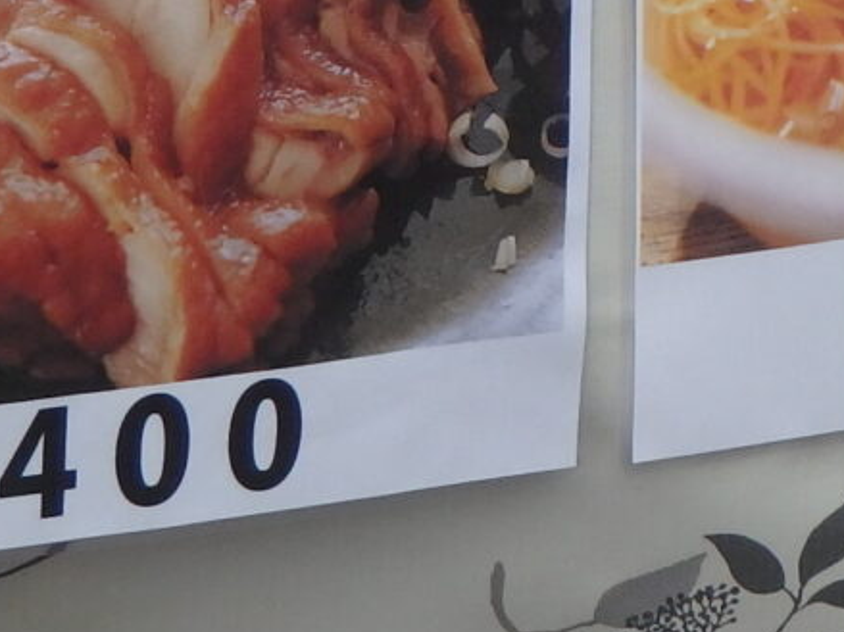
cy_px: -113
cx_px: 915
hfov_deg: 4.9
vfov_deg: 3.7
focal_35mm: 401
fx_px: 9774
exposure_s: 1/320
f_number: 4.8
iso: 125
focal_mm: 15.8
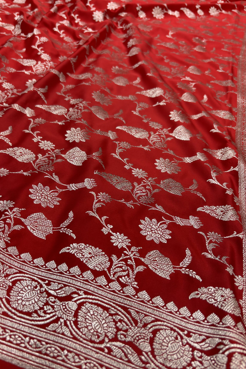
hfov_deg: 46.3
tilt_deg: -47.3
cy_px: 185
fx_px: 287
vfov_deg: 65.5
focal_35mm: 28
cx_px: 108
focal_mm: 5.96
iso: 80
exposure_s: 1/50
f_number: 1.6
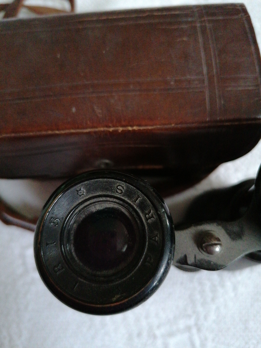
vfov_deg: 65.3
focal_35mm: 27
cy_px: 174
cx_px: 130
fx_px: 271
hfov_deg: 51.4
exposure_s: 1/16.7
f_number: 1.8
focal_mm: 4.75
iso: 1250
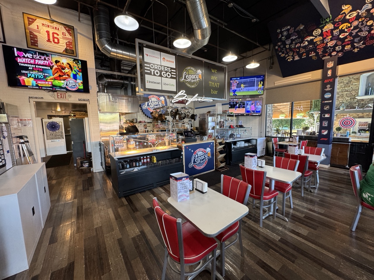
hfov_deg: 102.1
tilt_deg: -7.8
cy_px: 140
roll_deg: +0.5
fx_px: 151
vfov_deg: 85.7
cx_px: 187
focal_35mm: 14
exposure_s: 1/60
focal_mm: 2.22
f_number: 2.2
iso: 200
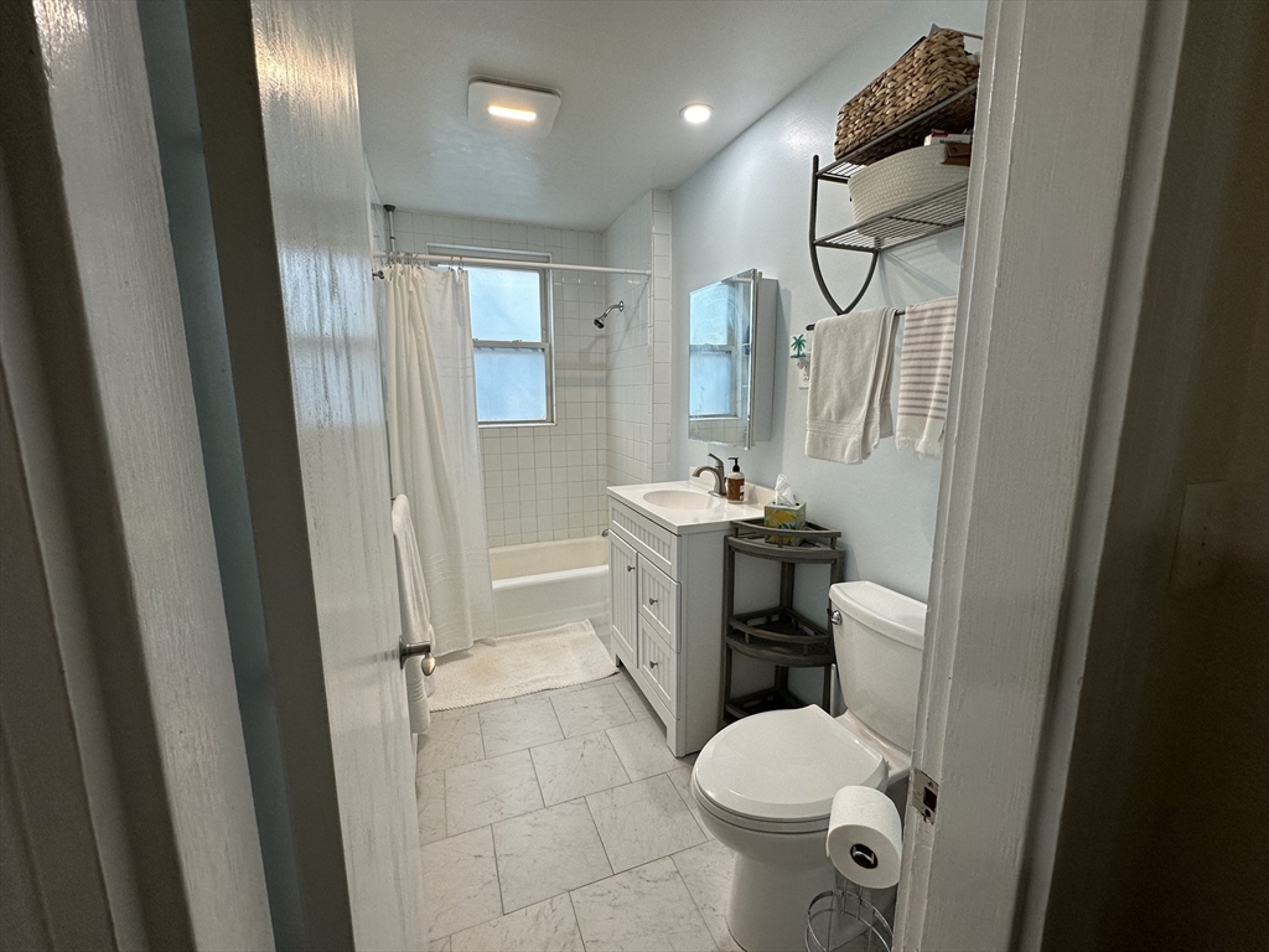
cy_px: 476
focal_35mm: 14
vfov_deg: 85.7
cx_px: 634
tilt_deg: -9.4
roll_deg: +0.0
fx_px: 513
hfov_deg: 102.1
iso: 100
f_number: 2.2
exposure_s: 1/120
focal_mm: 2.22
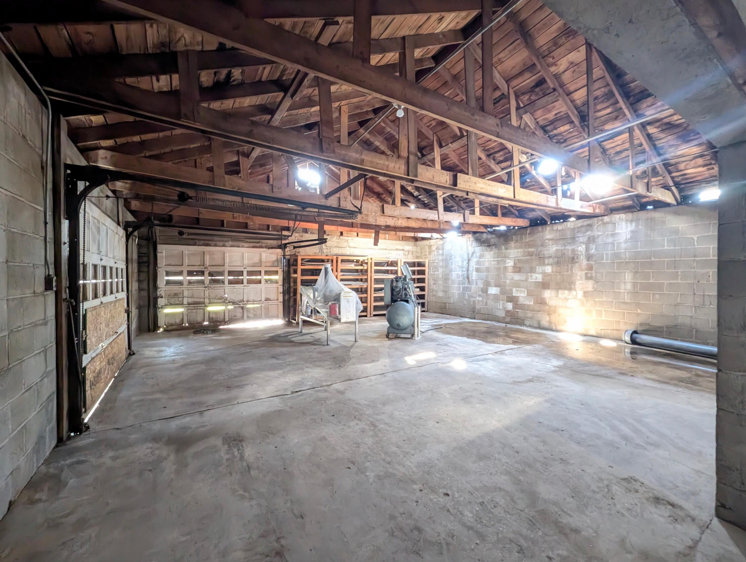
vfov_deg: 90.0
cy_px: 281
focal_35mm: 13
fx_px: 281
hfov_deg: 106.1
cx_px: 373
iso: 1599
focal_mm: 1.95
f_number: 2.2
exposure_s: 1/14.9
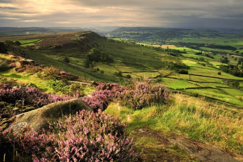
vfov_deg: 51.2
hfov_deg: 71.6
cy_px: 79
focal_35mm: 25
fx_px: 169
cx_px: 122
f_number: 13
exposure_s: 1/80
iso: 200
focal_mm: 16
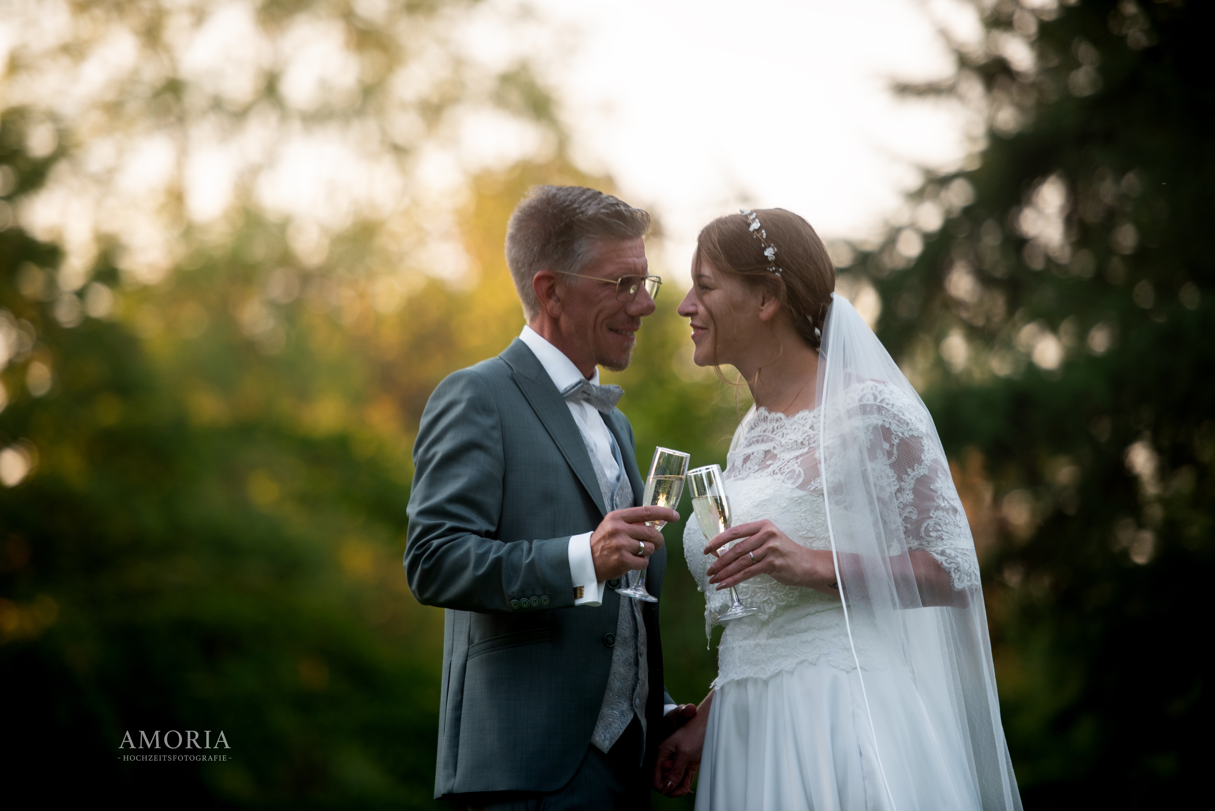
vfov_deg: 8.1
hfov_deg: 12.1
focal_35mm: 170
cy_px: 406
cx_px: 608
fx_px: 5739
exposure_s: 1/640
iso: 400
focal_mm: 170
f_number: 2.8
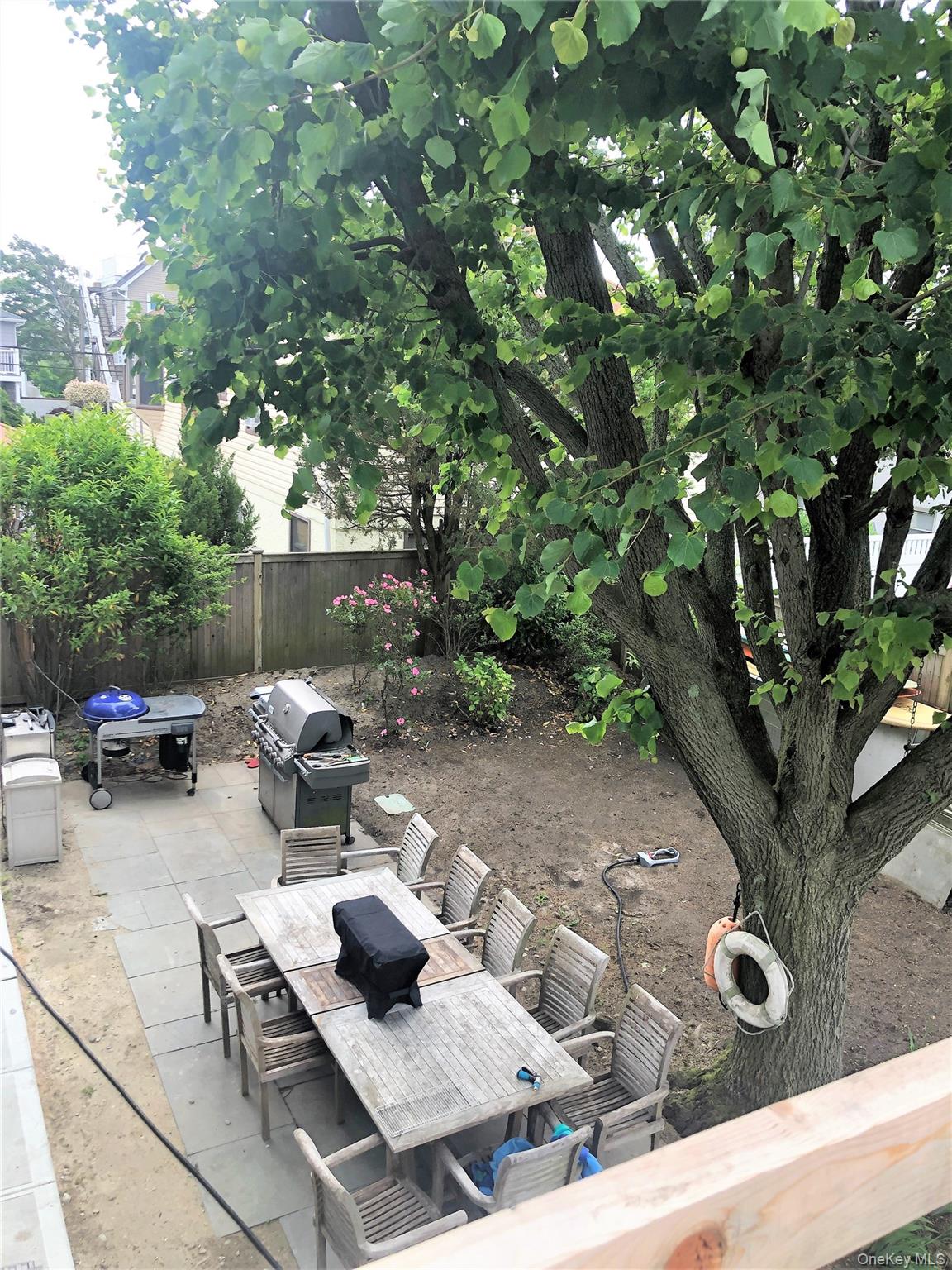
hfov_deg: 49.7
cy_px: 635
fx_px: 1027
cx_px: 476
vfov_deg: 63.4
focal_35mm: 28
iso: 40
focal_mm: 3.99
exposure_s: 1/120
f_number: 1.8
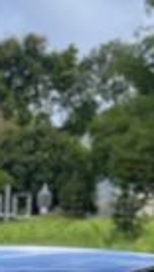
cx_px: -138
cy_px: 704
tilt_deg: -15.9
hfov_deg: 5.7
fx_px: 1519
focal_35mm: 210
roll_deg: +0.2
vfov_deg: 9.0
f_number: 1.5
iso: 50
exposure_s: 1/2353
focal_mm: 5.7
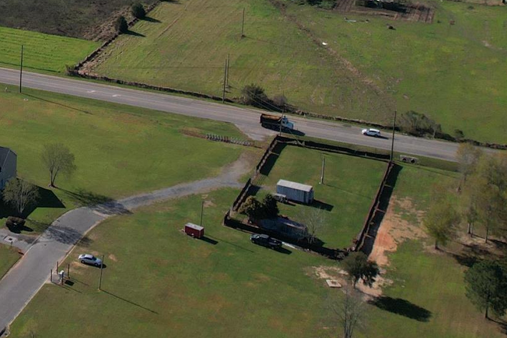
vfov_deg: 15.4
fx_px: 1169
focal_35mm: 83
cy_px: -149
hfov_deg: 20.8
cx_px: -251
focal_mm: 8.38
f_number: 2.8
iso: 150
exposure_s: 1/3200
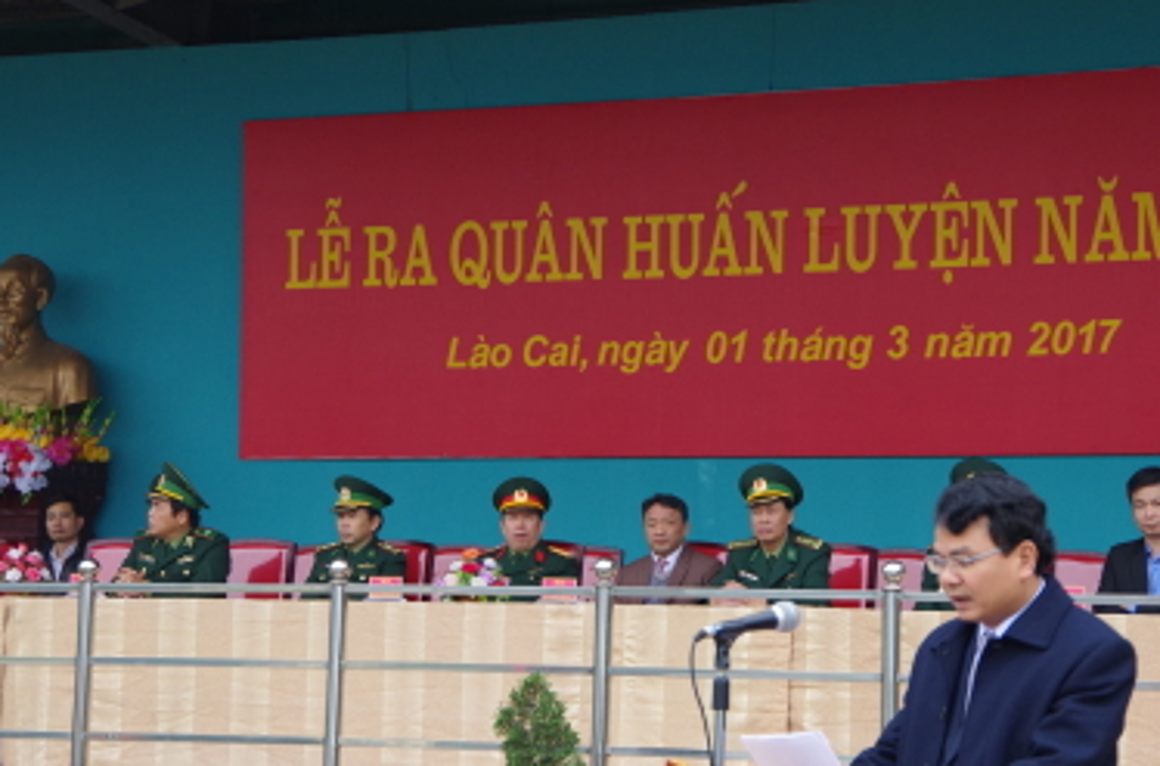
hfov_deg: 19.3
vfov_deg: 12.8
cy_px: 419
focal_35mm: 106
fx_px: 3405
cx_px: 639
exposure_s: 1/100
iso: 400
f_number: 4.5
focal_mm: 48
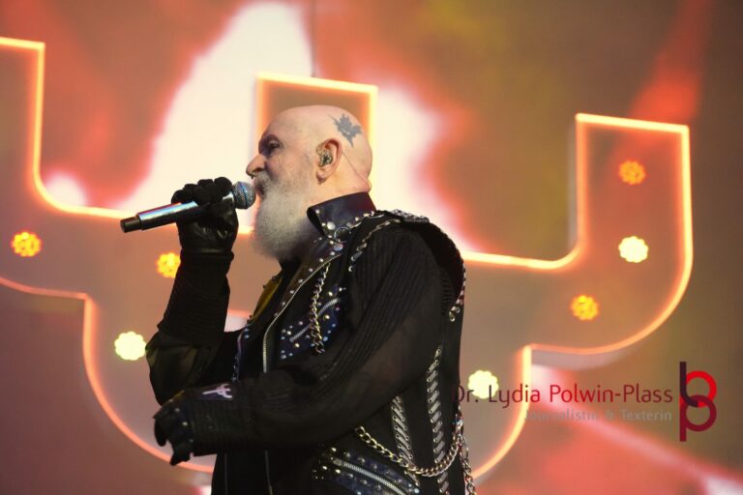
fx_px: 3281
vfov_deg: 8.6
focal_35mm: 159
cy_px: 248
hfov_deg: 12.9
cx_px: 372
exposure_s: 1/200
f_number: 5.6
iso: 6400
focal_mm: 106
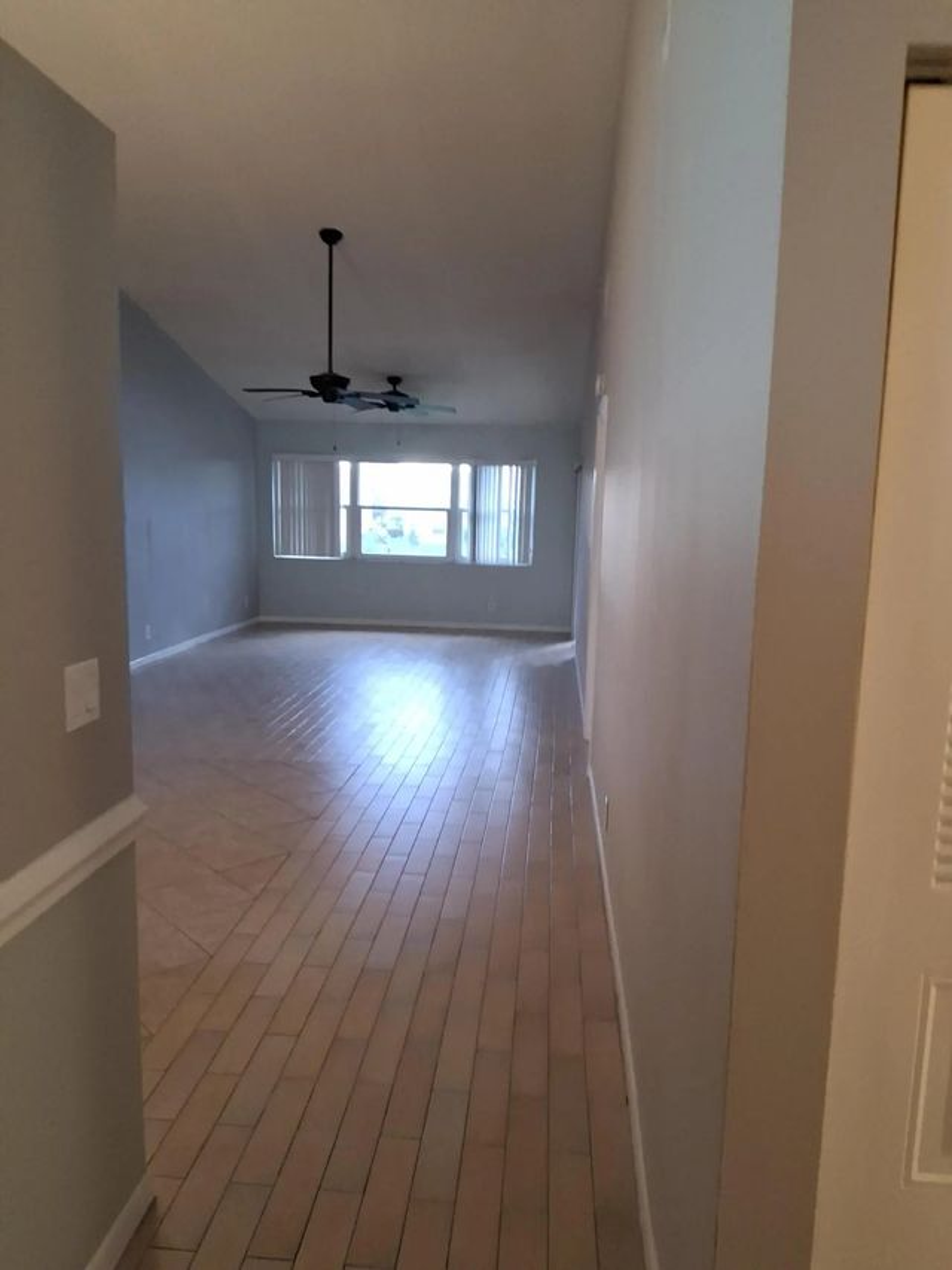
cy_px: 635
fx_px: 916
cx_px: 476
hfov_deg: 54.9
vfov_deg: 69.4
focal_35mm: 25
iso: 250
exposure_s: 1/40
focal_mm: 3.08
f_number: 2
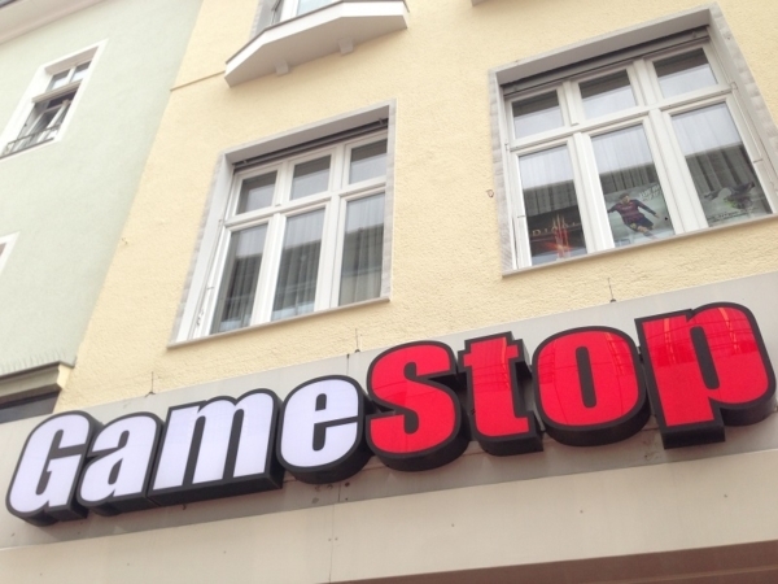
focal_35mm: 33
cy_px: 292
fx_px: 742
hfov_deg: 55.4
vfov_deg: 42.9
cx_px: 389
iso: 50
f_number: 2.4
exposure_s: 1/226
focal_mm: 4.13
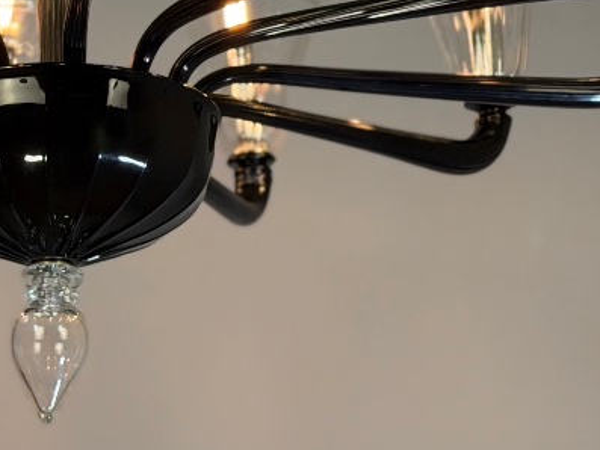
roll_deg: -0.3
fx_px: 2514
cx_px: 45
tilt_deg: +20.0
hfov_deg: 13.5
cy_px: 71
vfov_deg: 10.2
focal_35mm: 145
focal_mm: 6.76
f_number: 1.78
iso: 125
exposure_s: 1/100
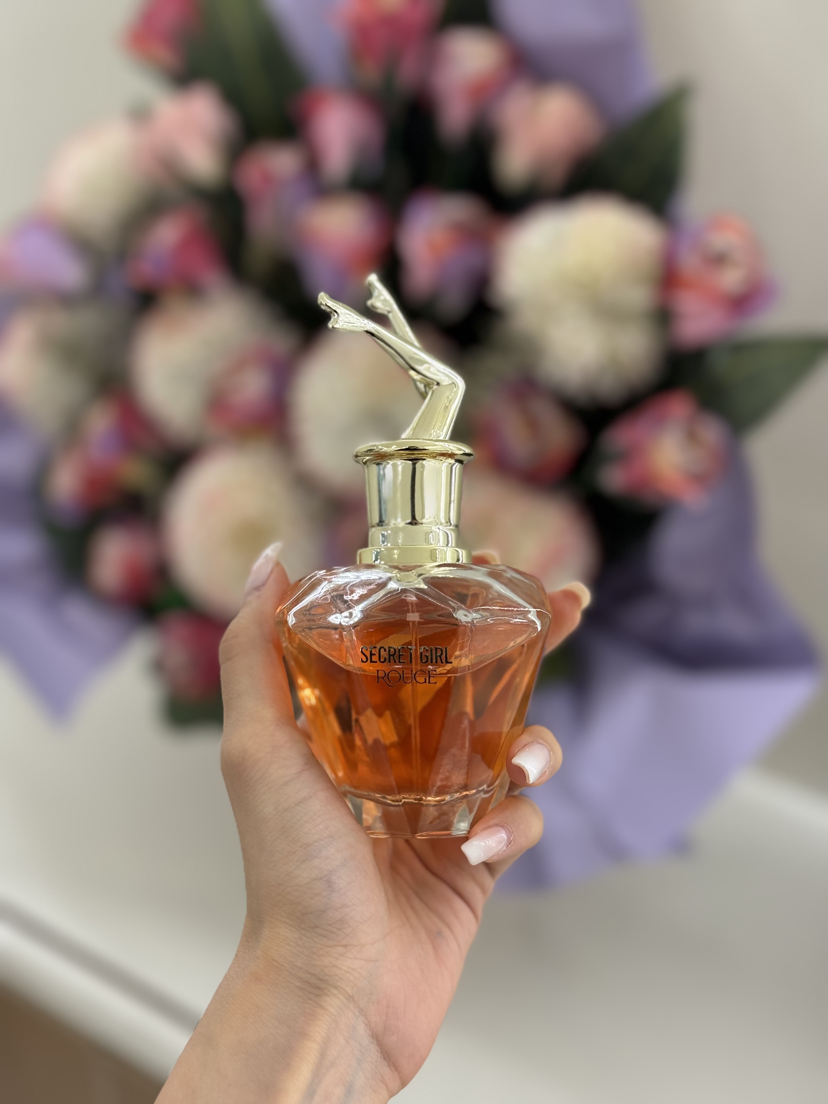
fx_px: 1531
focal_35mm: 48
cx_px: 414
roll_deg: +0.4
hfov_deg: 30.3
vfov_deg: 39.7
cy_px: 552
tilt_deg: -32.3
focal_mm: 6.76
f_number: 1.78
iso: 64
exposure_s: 1/207
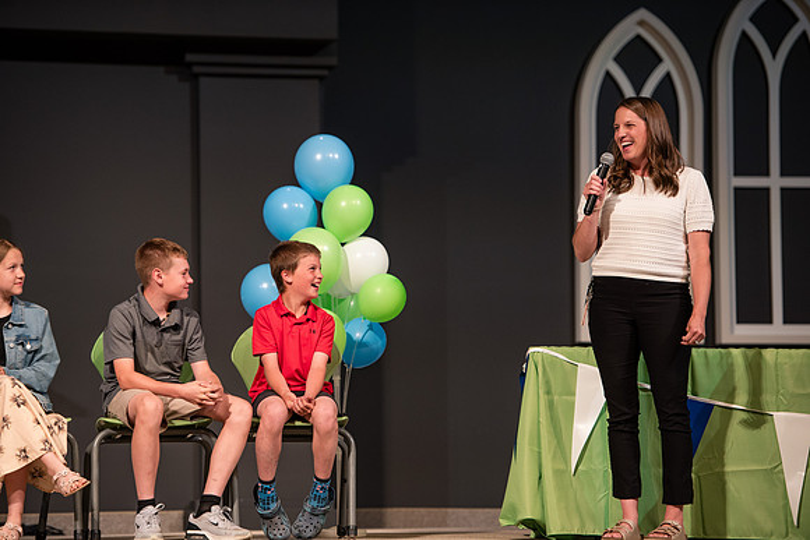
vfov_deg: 9.5
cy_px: 270
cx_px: 405
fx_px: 3263
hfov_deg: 14.2
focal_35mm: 145
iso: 800
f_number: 2.8
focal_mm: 145
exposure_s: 1/250
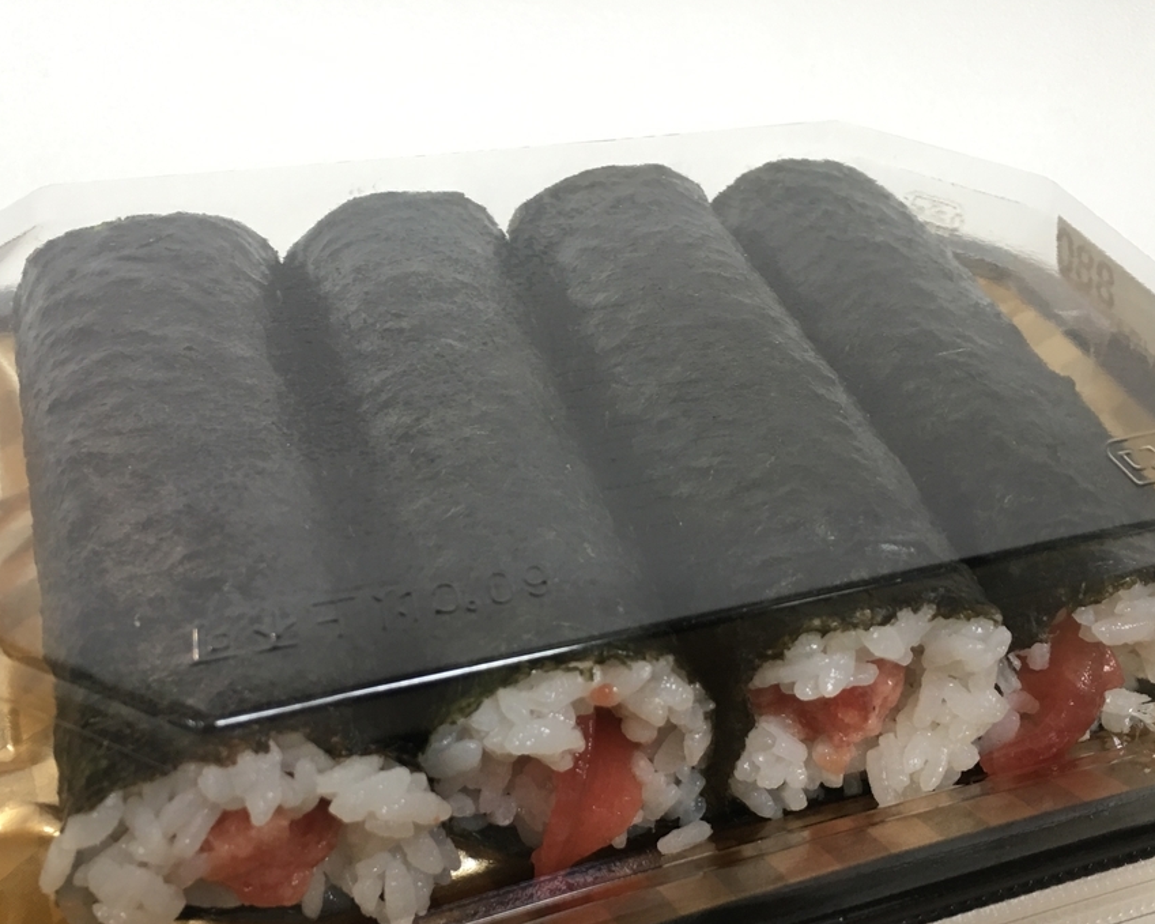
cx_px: 565
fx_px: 1367
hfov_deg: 45.8
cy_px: 597
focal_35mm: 40
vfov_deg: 37.0
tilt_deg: -42.5
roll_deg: -3.2
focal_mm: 4.15
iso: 40
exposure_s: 1/15
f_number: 2.2
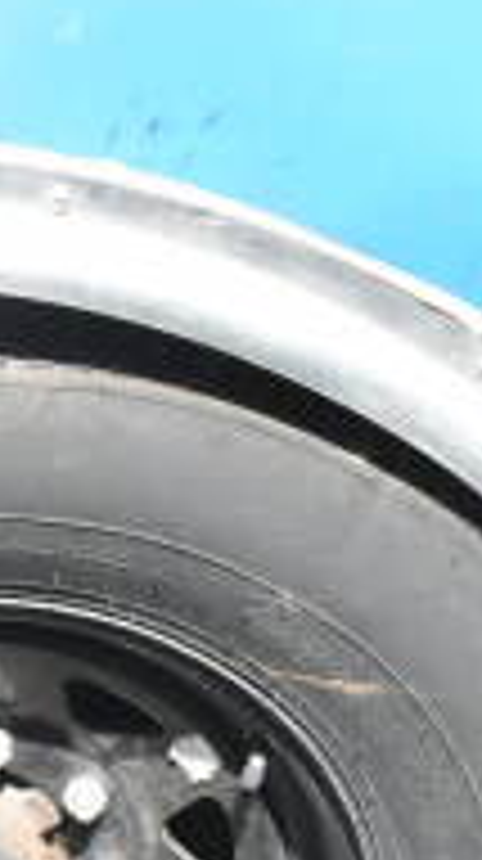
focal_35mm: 116
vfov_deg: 18.1
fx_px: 2636
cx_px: -662
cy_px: 853
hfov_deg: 9.4
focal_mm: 23
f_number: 11
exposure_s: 1/500
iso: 1600
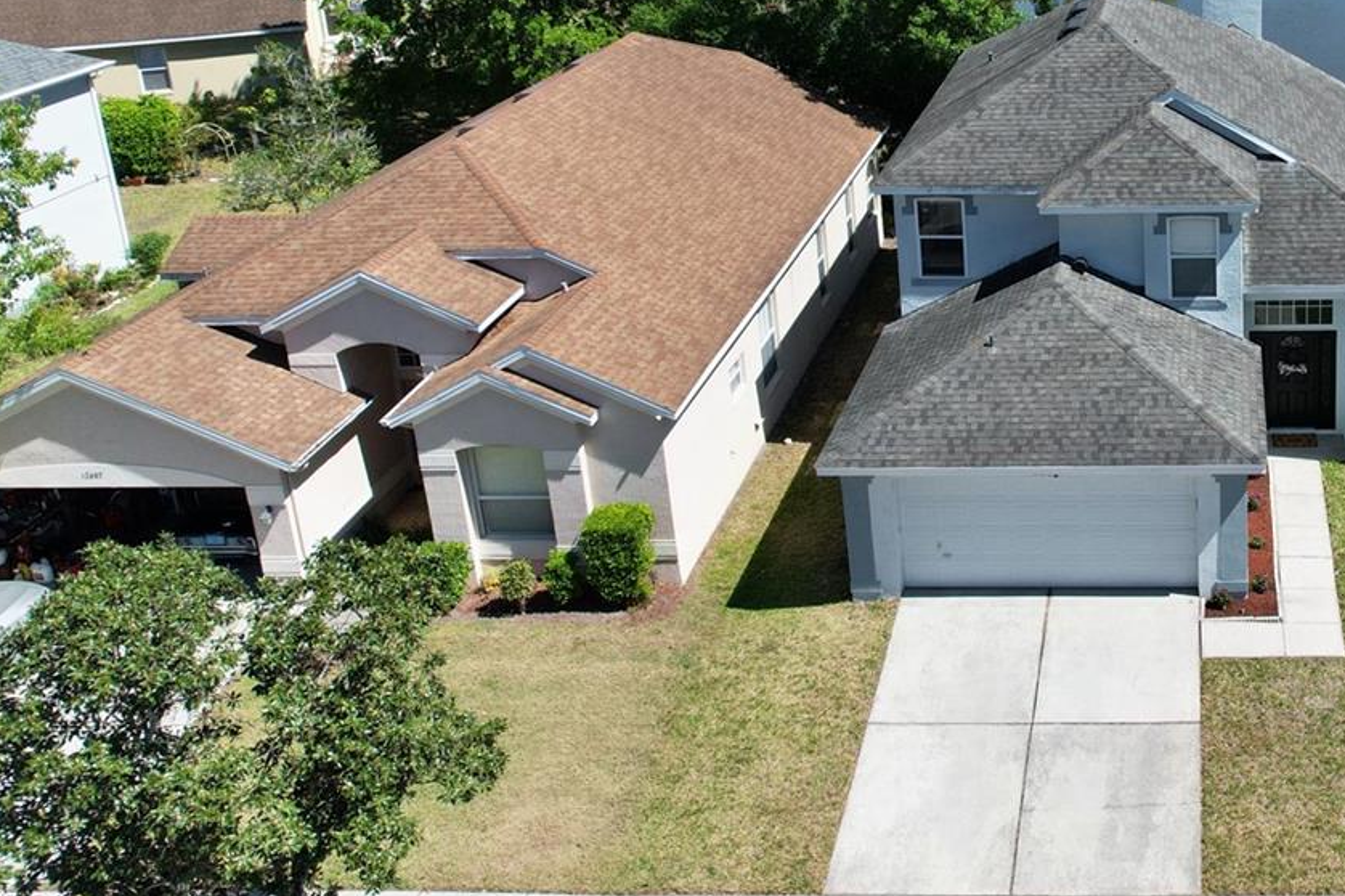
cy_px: 191
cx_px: 1202
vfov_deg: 31.1
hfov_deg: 42.7
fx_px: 1568
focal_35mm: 42
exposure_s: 1/3200
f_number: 2.8
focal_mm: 8.38
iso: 200
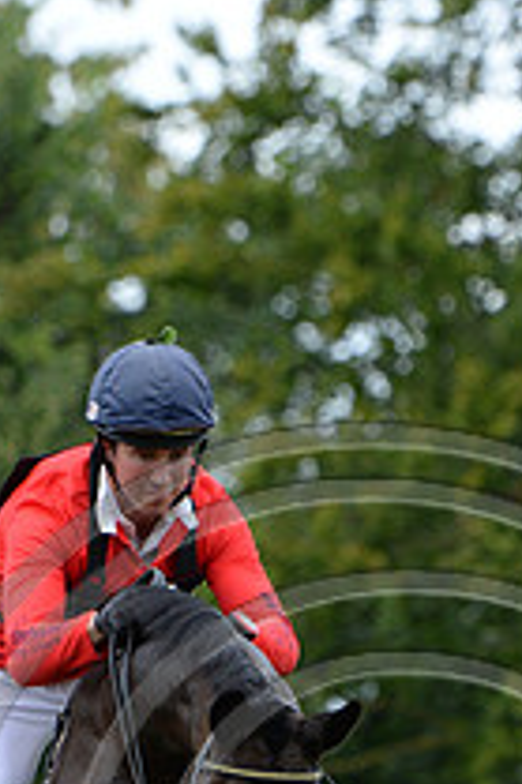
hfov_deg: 1.6
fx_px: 18125
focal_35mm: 832
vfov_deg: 2.5
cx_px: 368
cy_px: 840
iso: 1000
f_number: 6.3
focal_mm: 300
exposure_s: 1/1000
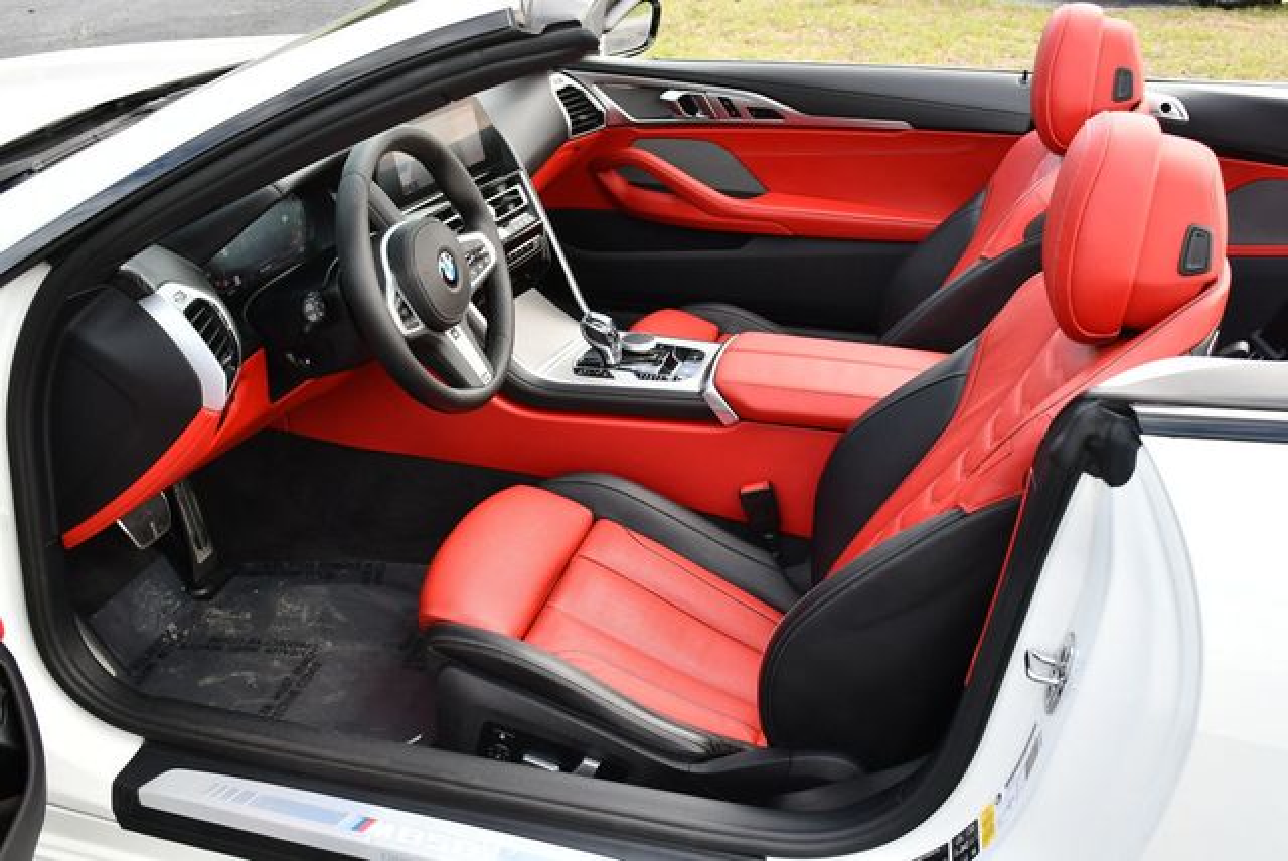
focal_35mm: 36
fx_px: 1289
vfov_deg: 36.9
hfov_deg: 53.1
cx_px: 644
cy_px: 430
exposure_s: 1/250
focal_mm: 18
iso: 400
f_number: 5
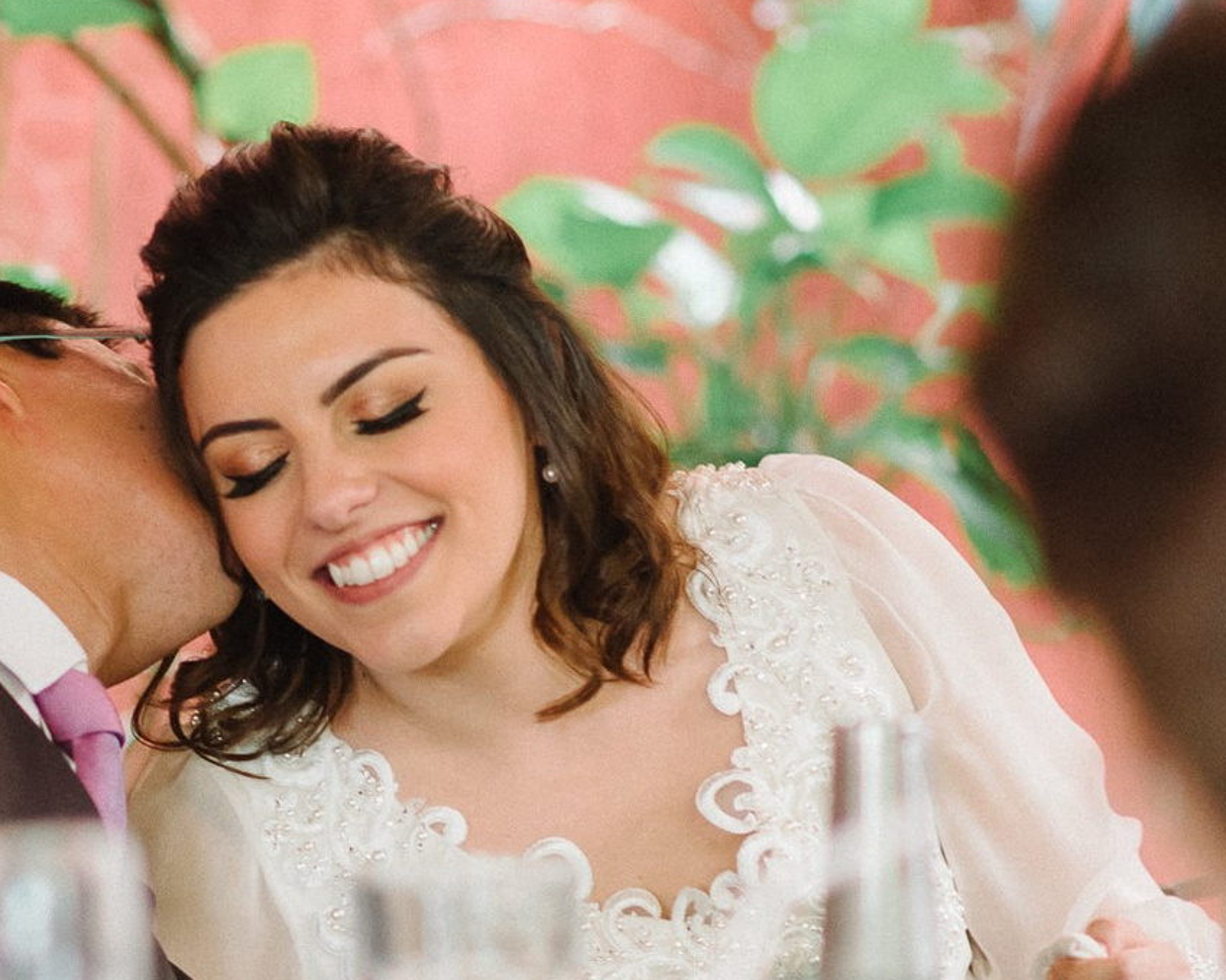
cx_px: 253
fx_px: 8743
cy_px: 917
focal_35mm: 241
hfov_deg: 8.0
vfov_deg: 6.4
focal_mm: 85
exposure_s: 1/125
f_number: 1.8
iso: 800
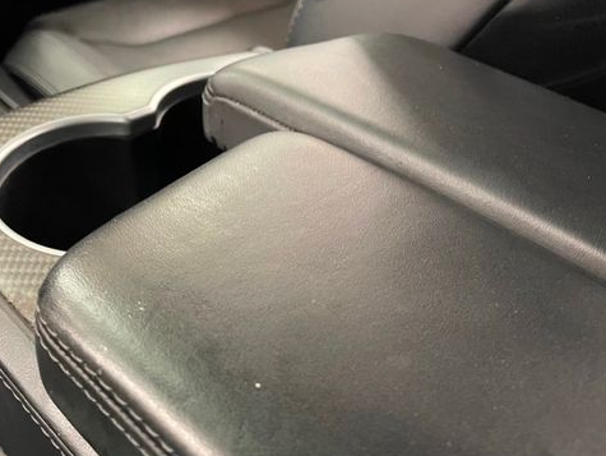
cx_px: 226
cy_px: 248
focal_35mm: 35
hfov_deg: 52.0
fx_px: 613
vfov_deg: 40.7
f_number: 1.6
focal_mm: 4.2
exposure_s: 1/30
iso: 500
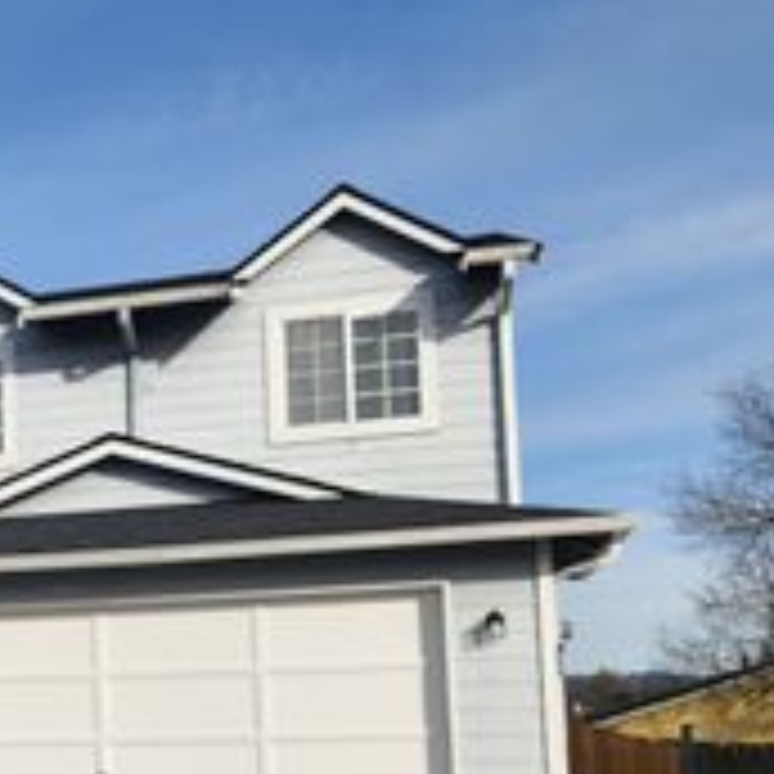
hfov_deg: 25.2
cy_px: 619
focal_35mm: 59
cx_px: -225
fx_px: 1493
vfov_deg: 28.5
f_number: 1.8
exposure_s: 1/1347
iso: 12
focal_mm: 6.4
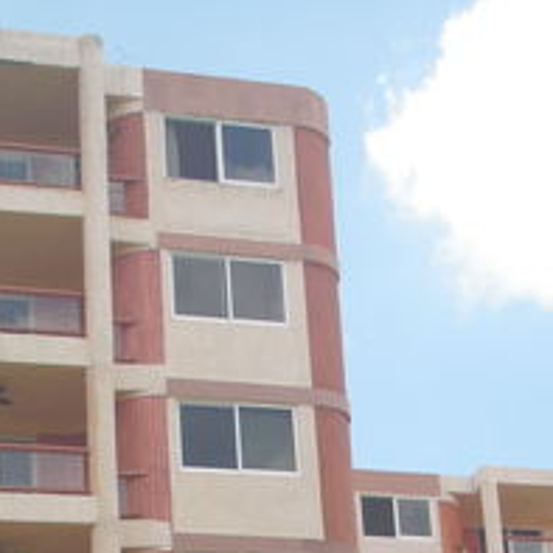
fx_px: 1970
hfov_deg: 16.0
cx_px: 351
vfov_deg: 15.4
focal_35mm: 109
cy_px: 648
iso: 80
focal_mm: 6.7
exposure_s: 1/640
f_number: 3.5
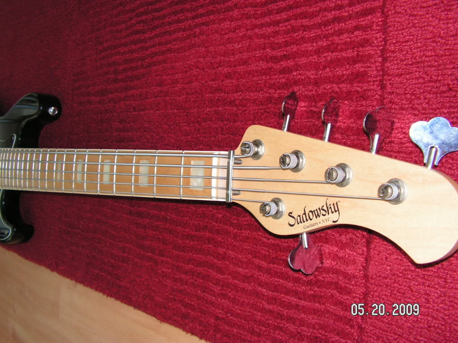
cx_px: 229
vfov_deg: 39.7
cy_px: 172
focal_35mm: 36
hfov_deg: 51.4
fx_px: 476
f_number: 3.2
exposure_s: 1/40
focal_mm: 6
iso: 200
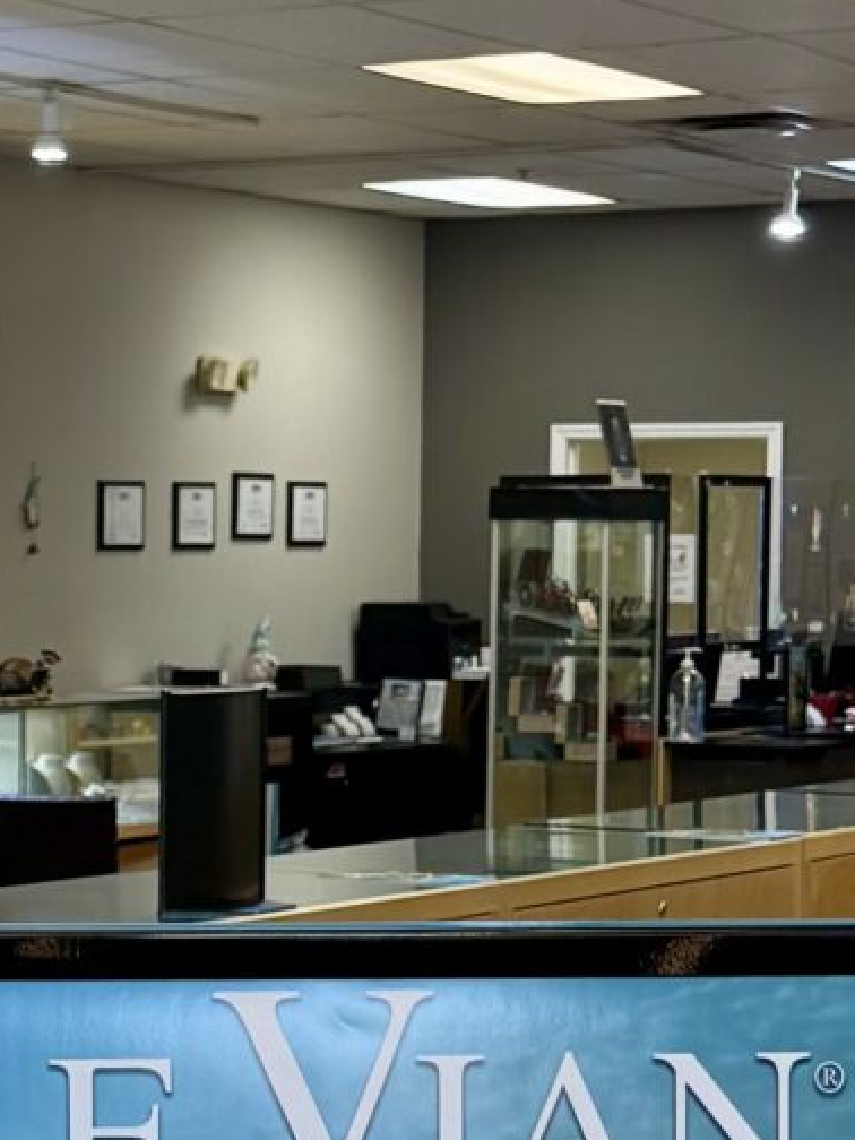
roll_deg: -1.8
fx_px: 4018
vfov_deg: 16.1
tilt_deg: -1.2
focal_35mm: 122
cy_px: 715
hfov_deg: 11.9
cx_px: -122
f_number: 1.78
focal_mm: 6.76
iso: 160
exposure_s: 1/228
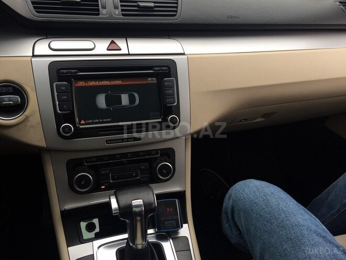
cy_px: 130
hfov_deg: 61.7
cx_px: 173
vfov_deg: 48.2
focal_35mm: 29
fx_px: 290
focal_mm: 4.15
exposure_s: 1/175
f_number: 2.2
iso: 32
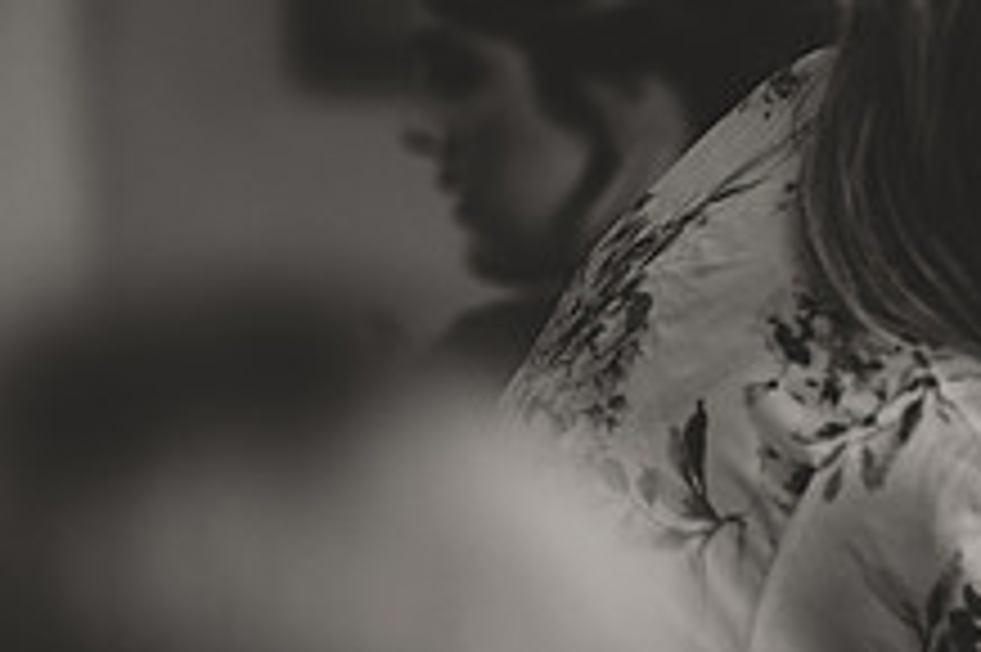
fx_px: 6154
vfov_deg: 6.1
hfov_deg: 9.0
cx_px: 1233
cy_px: 652
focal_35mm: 226
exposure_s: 1/250
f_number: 2
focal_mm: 85
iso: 1000
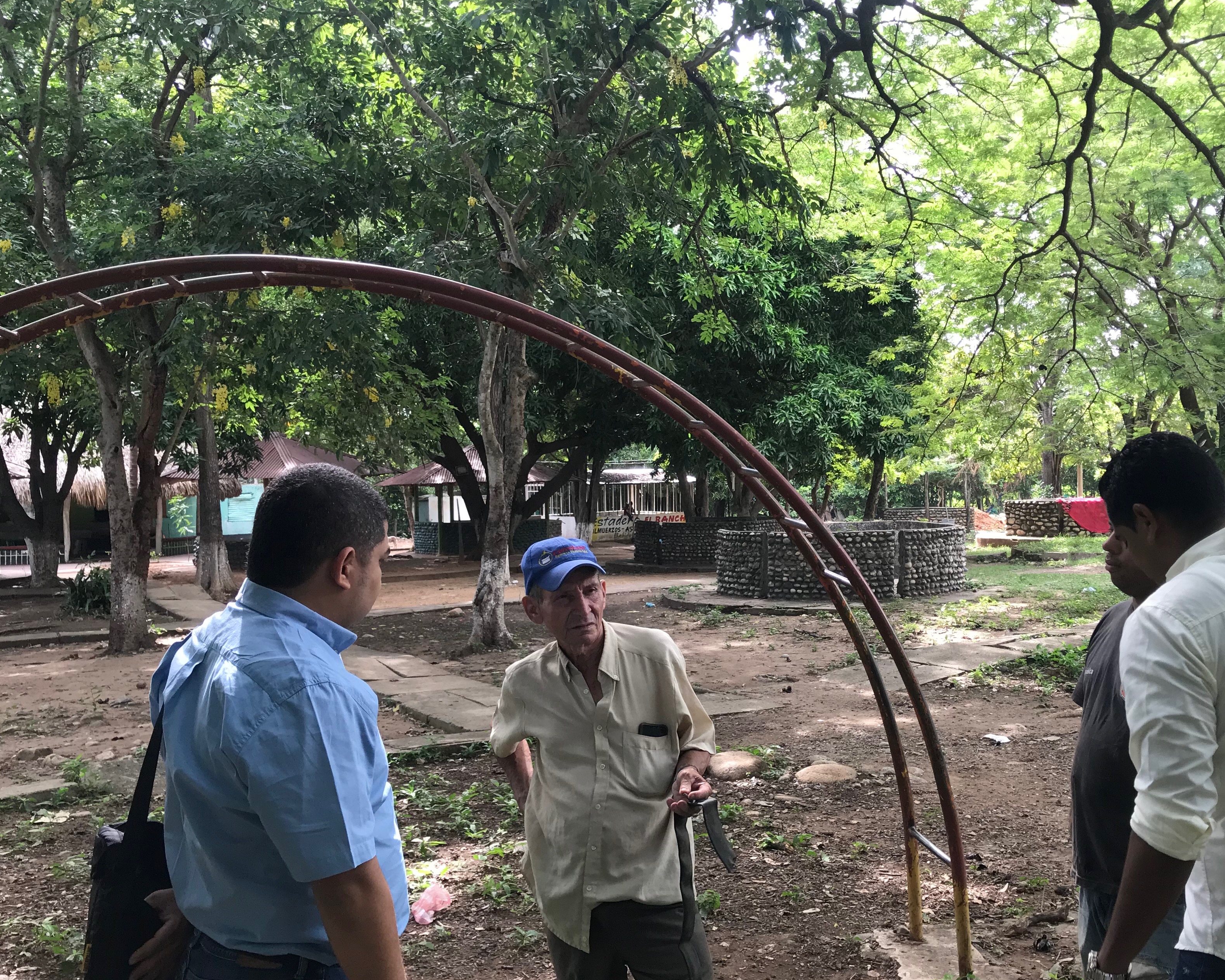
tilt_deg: -3.2
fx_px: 1269
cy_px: 511
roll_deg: +1.5
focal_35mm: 35
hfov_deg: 51.1
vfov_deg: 42.2
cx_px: 746
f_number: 1.8
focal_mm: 3.99
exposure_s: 1/120
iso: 32
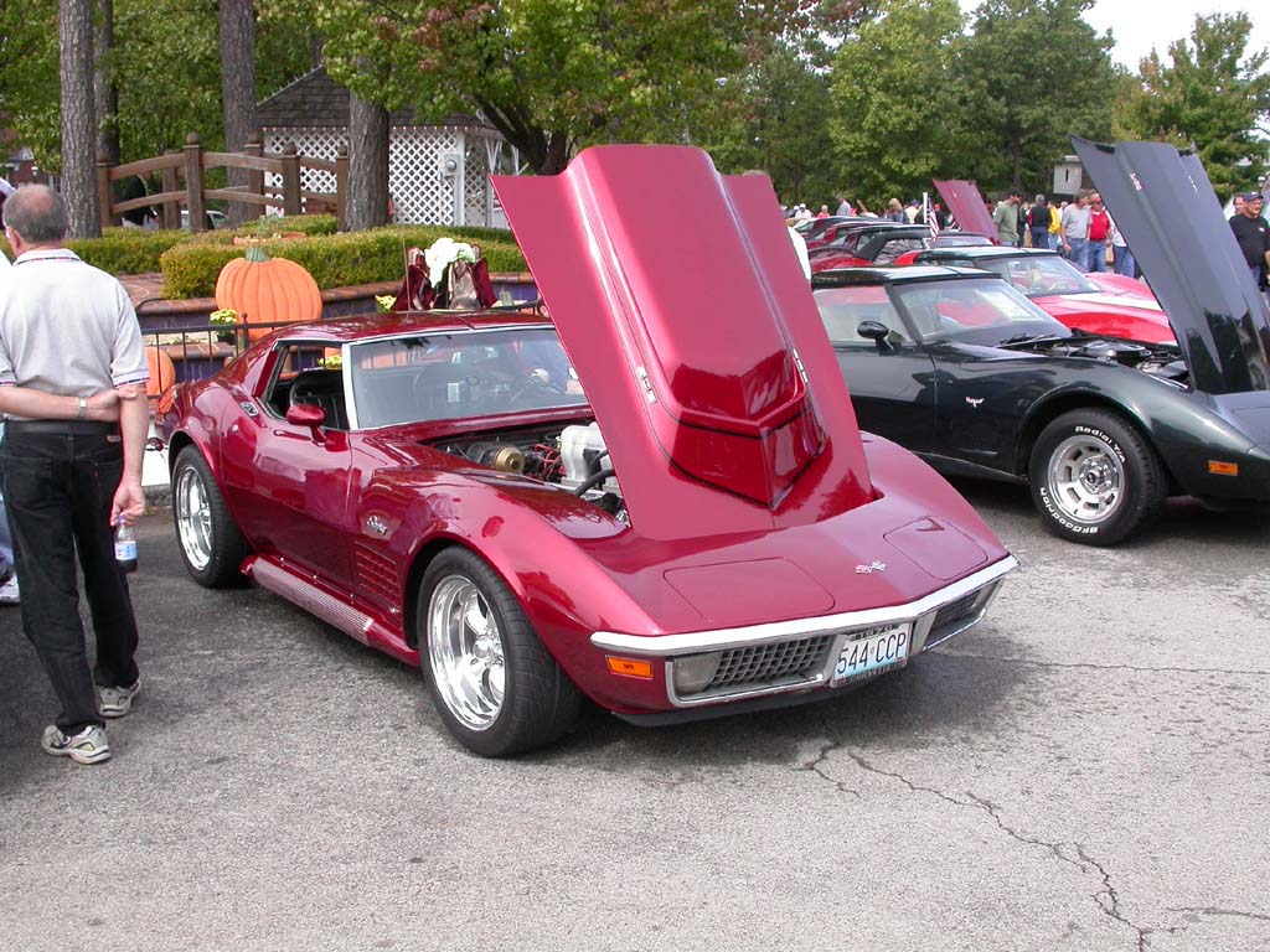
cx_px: 635
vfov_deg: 37.7
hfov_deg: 49.0
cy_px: 476
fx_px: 1394
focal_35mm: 38
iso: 100
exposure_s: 1/200
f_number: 5.3
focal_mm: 7.85
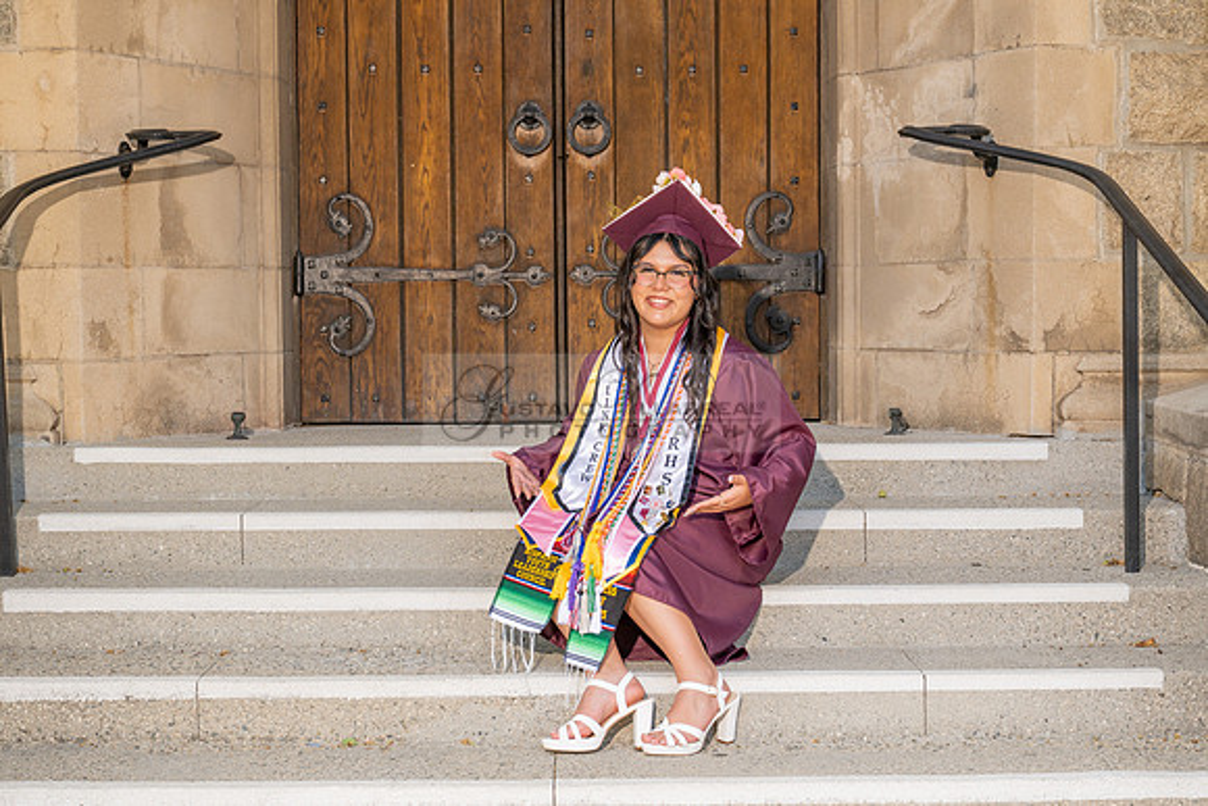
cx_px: 604
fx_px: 2094
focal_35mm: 62
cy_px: 419
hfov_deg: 32.2
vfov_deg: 21.8
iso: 200
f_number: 4.5
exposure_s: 1/200
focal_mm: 60
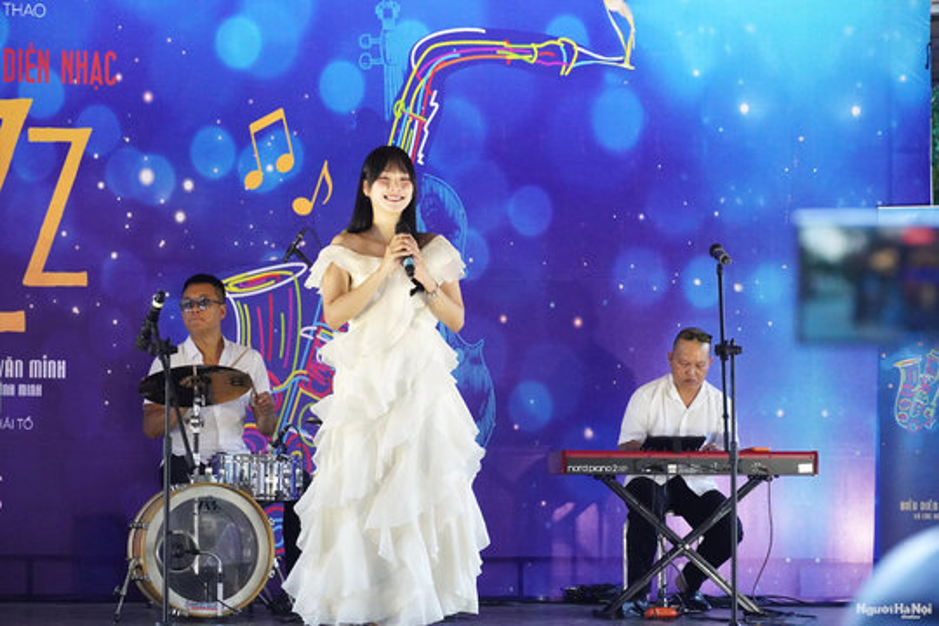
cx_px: 470
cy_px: 313
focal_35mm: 118
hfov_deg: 17.3
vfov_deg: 11.6
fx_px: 3078
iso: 5000
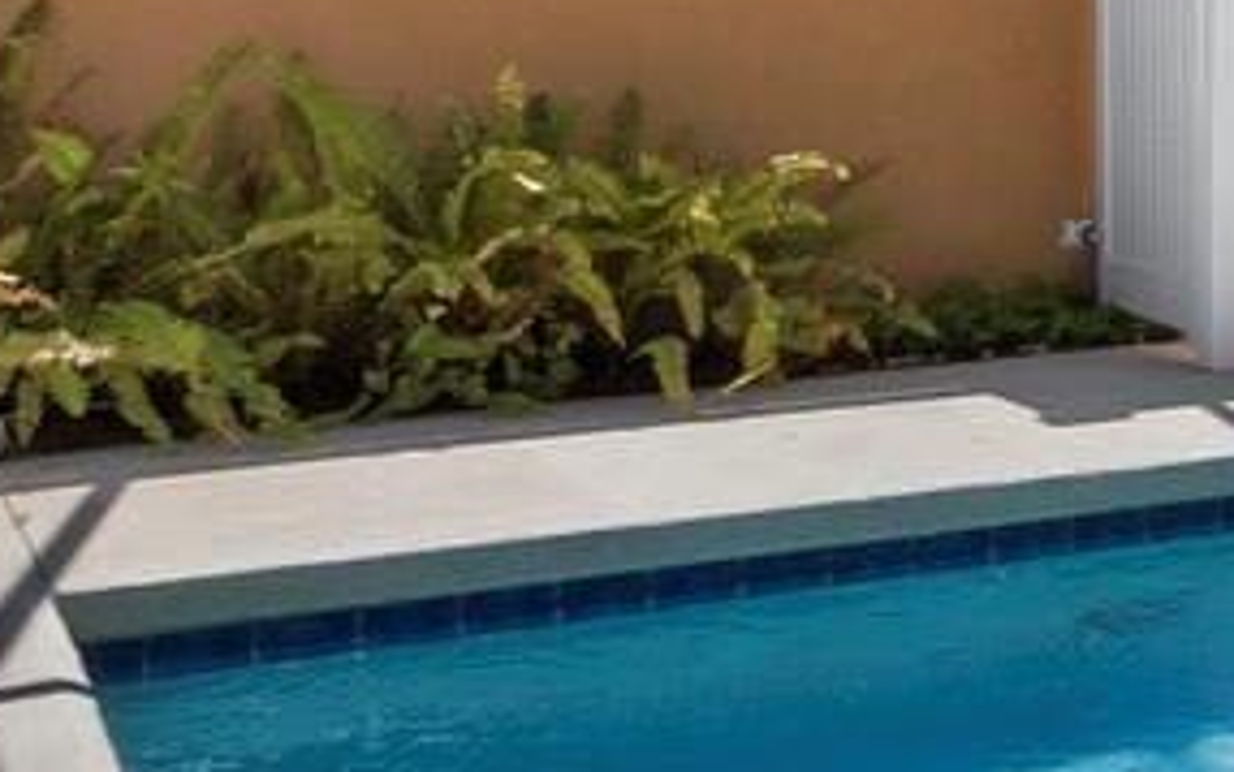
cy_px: -22
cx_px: 2485
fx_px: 2792
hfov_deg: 17.5
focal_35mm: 83
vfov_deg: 15.4
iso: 320
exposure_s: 1/200
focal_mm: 7
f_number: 10
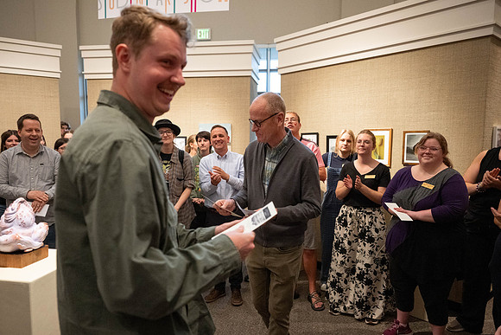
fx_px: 371
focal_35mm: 27
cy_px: 184
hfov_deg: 68.1
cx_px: 249
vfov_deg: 48.5
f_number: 2.8
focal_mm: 24
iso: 5000
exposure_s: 1/250
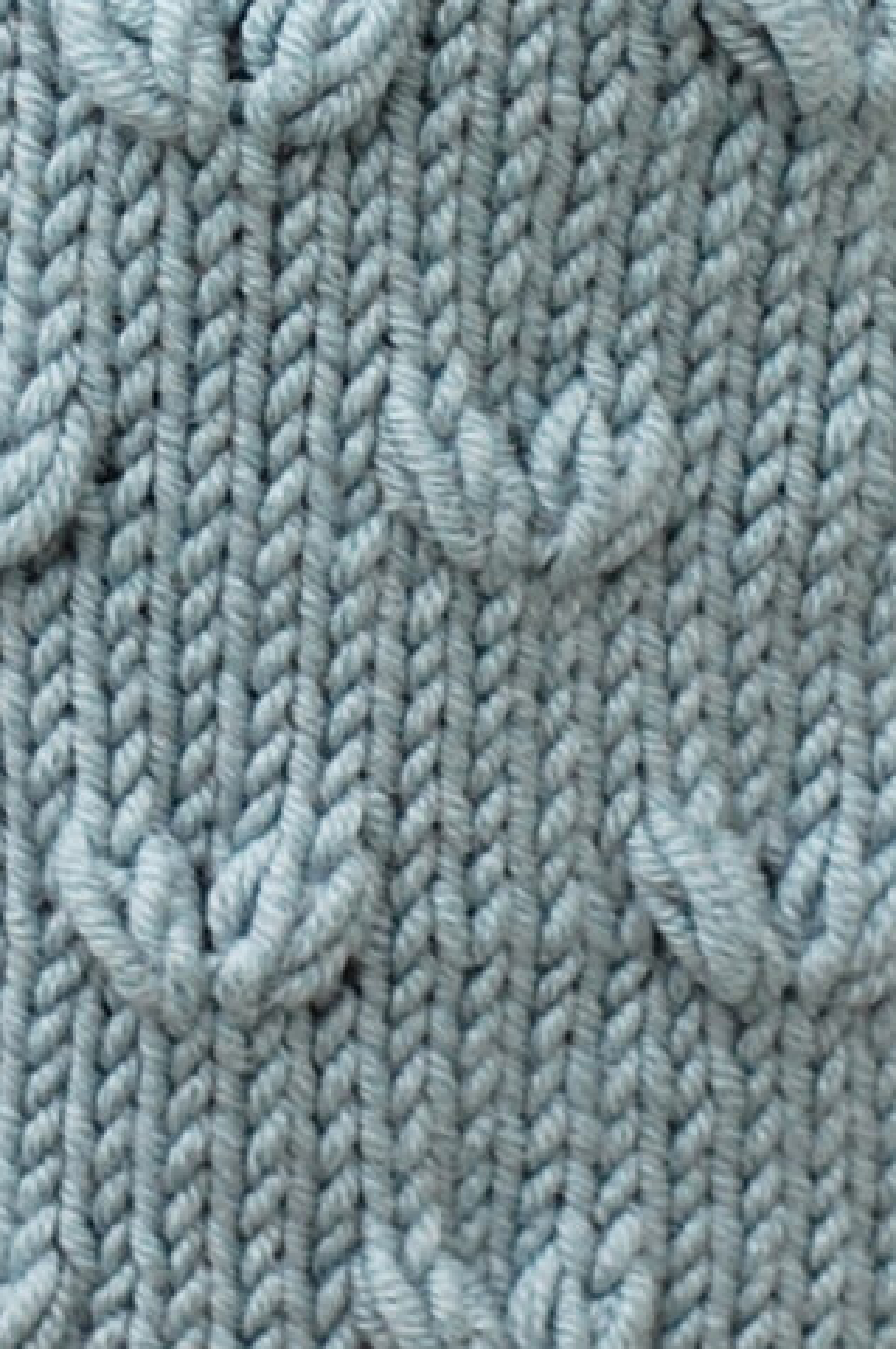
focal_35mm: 400
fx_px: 14965
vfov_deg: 5.1
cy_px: -461
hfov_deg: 3.4
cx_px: 427
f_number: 5.6
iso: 360
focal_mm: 50
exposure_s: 1/125
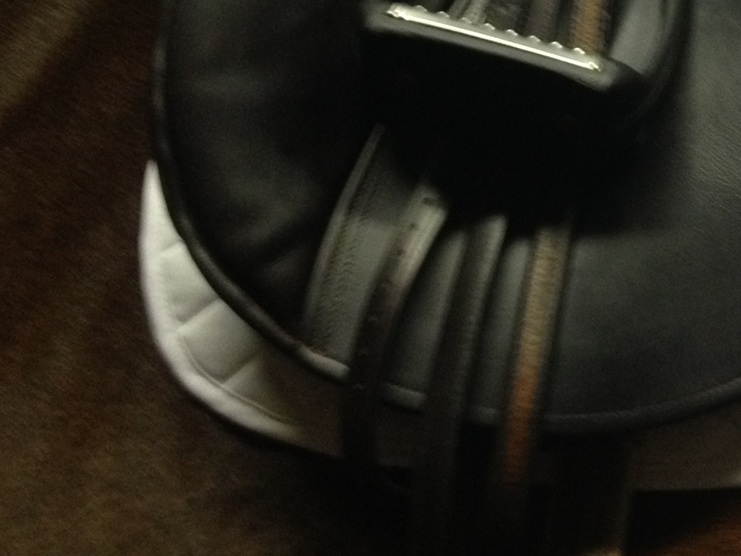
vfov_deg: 16.5
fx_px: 1884
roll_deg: +4.7
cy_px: 35
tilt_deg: -6.1
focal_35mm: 88
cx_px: 872
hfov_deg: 20.9
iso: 200
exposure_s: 1/20
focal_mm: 4.28
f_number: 2.4
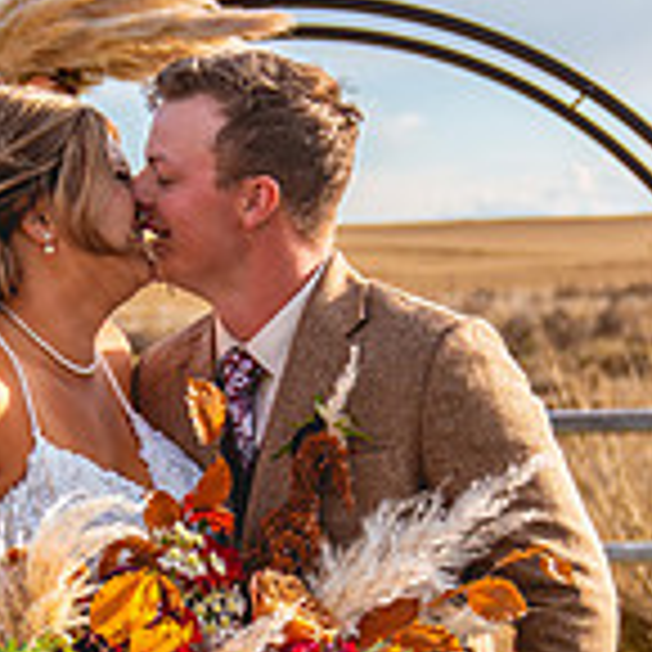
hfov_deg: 16.1
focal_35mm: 108
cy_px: 506
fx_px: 2301
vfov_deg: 16.0
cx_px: 211
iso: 100
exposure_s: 1/1000
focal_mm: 31
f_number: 2.8
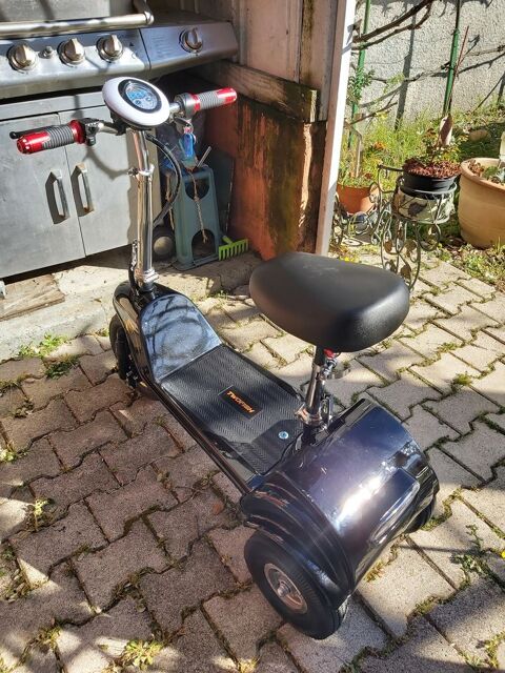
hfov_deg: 53.1
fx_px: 506
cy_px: 336
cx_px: 252
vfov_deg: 67.3
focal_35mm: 26
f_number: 1.7
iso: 64
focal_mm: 3.92
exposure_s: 1/807
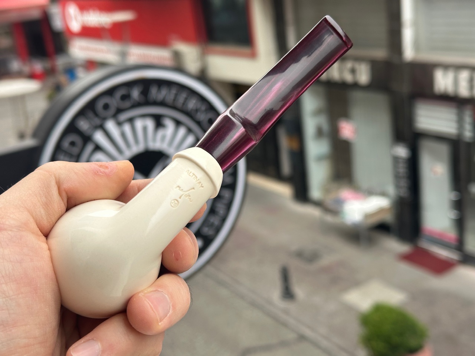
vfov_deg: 30.3
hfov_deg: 39.7
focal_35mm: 48
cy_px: 178
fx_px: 659
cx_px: 238
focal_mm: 6.86
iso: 64
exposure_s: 1/318
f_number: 1.78
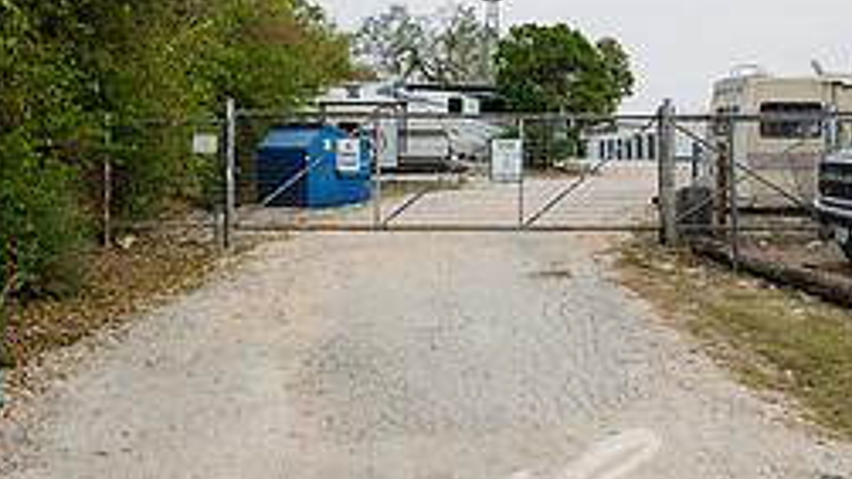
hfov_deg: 52.7
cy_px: 156
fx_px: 858
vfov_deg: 30.9
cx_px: 465
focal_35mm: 38
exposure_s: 1/500
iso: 100
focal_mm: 14
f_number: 4
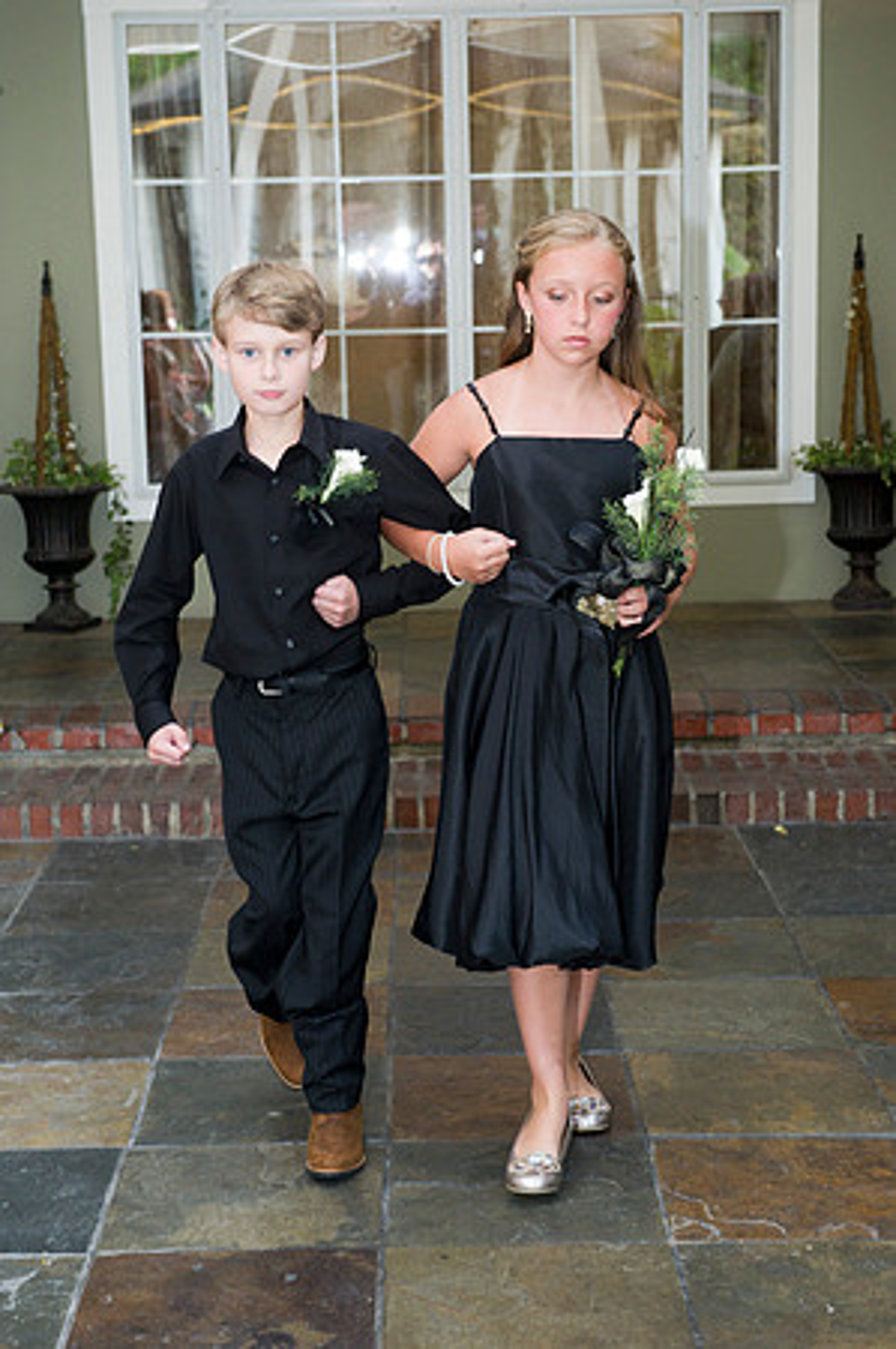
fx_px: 2320
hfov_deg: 21.9
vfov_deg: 32.4
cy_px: 674
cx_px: 448
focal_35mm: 62
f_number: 5.6
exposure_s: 1/100
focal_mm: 62
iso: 800
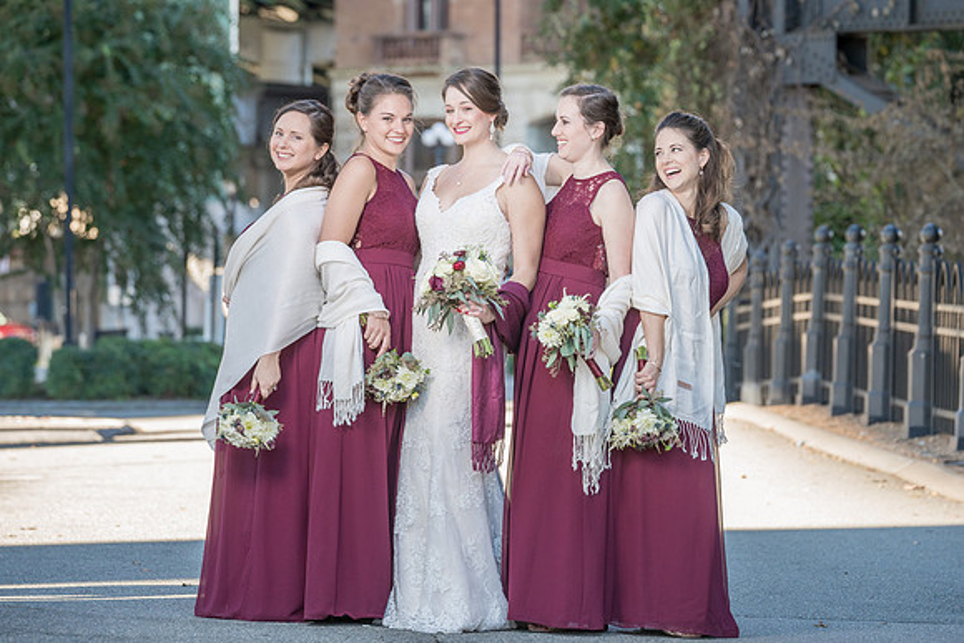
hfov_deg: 12.0
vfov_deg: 8.0
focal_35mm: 172
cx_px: 496
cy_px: 326
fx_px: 4596
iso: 640
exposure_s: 1/200
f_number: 5.6
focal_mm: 156
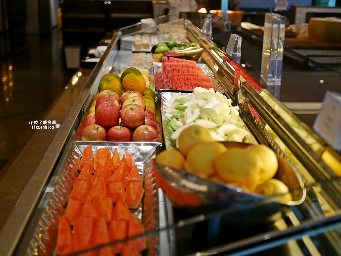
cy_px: 128
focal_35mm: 50
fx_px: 493
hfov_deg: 38.2
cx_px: 170
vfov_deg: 29.1
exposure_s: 1/60
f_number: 1.8
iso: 250
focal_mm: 25
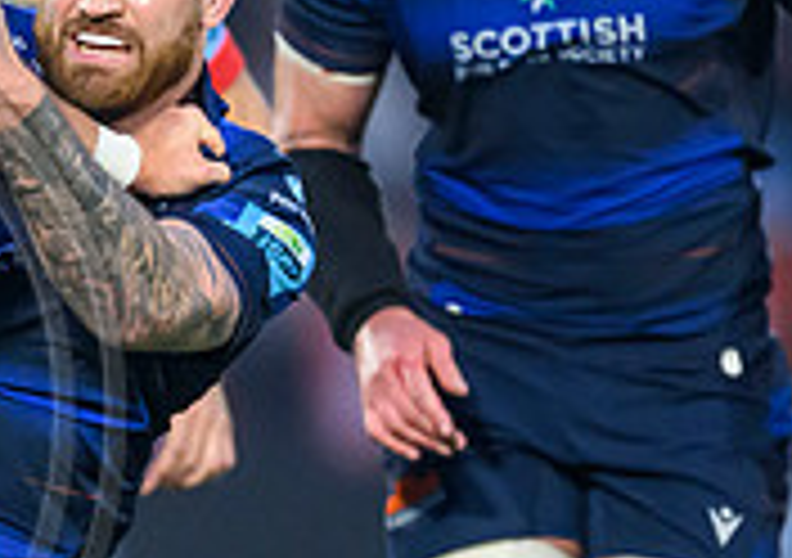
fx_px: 48721
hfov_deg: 0.9
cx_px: -78
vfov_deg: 0.7
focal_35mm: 2176
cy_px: 428
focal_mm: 560
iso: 6400
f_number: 4
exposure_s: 1/1000
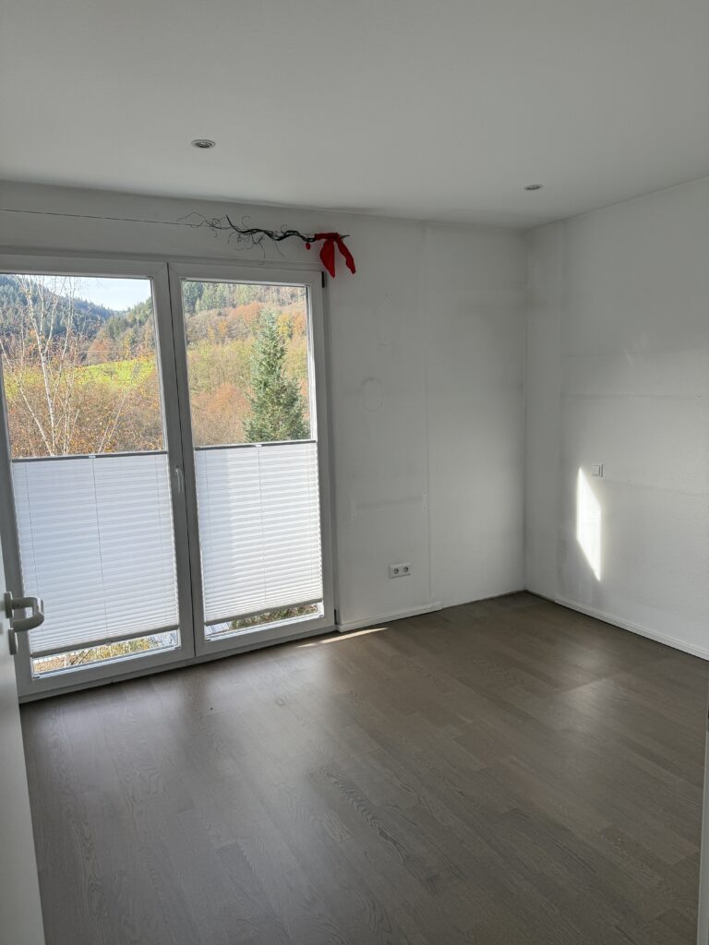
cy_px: 472
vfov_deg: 71.6
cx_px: 354
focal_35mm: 24
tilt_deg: -7.8
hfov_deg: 56.8
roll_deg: +1.1
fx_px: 655
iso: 100
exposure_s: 1/478
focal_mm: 6.76
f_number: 1.78
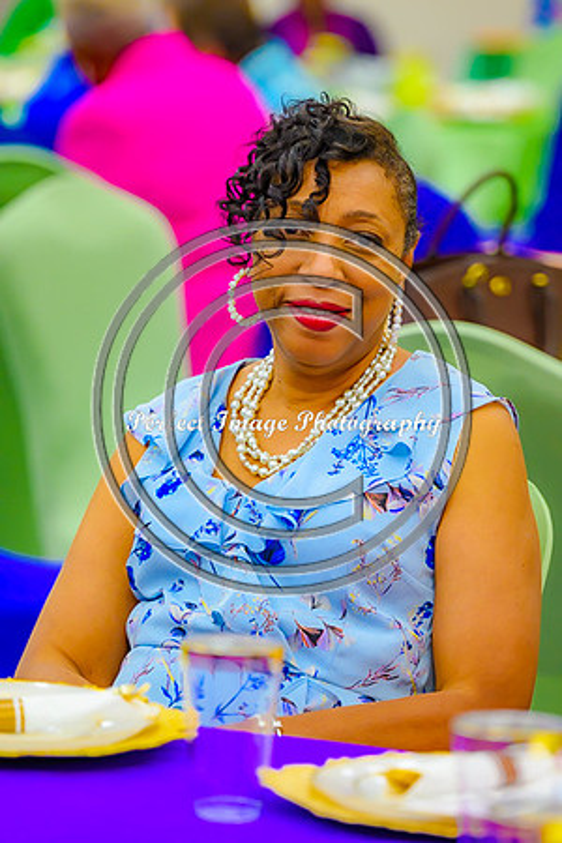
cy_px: 422
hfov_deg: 6.8
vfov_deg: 10.2
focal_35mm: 202
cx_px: 281
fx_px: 4730
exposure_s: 1/125
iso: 900
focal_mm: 135
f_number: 2.8
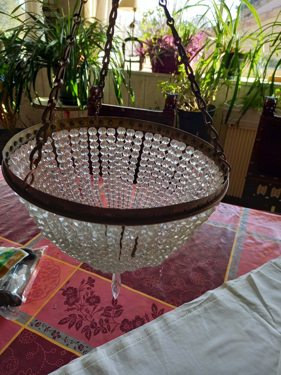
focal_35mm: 25
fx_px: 271
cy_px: 188
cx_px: 140
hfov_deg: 54.9
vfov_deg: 69.4
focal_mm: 4.65
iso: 64
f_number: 1.8
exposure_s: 1/50
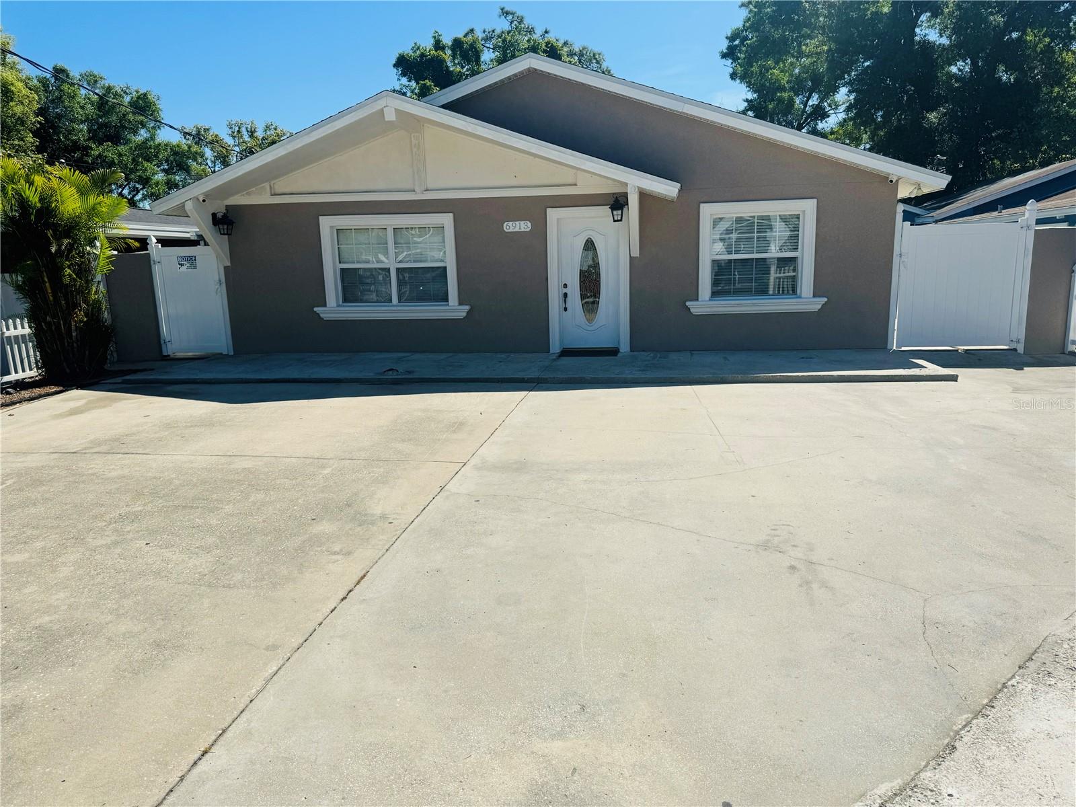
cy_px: 404
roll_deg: +0.9
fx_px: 746
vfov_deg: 56.8
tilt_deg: -11.2
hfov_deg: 71.6
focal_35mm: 24
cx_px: 538
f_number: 1.78
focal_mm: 6.76
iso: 80
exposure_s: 1/7092
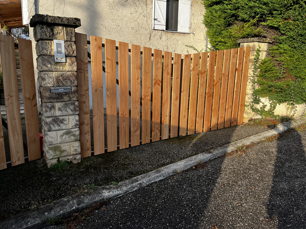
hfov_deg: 67.3
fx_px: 230
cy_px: 114
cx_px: 153
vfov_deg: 53.1
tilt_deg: -9.9
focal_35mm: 26
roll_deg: -1.6
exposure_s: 1/1389
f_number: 1.6
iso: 50
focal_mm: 5.1
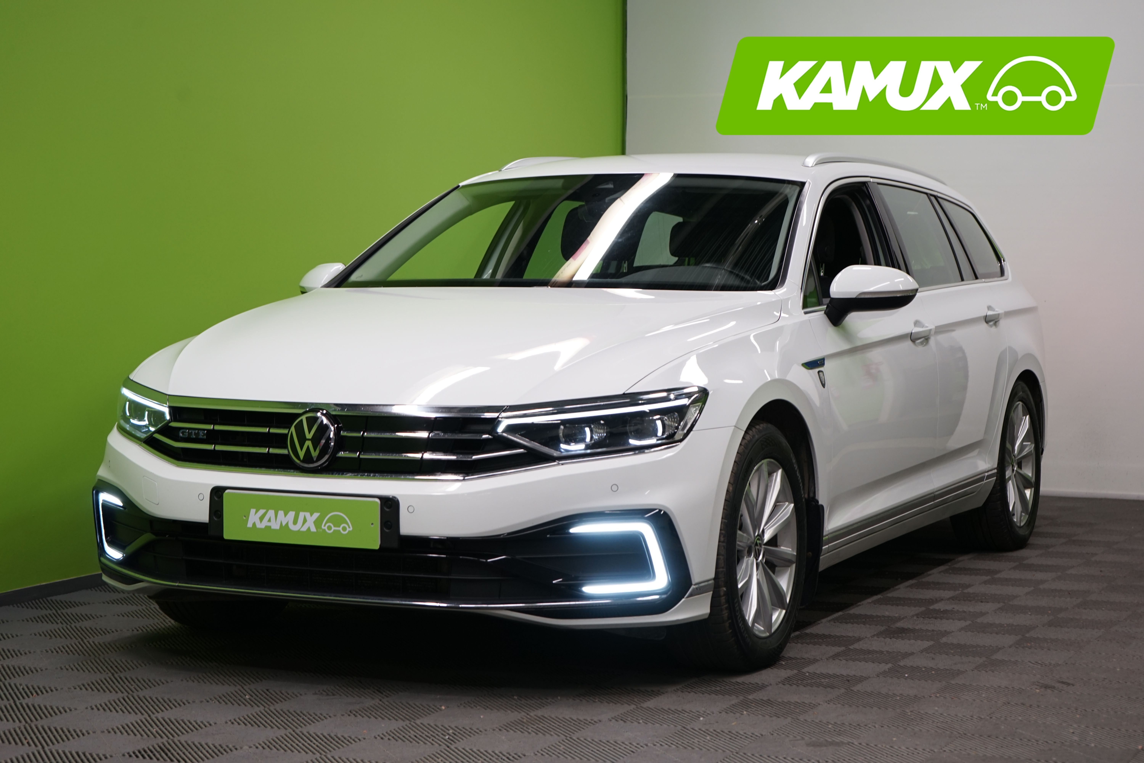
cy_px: 382
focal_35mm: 69
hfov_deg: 29.2
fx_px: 2192
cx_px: 572
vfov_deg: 19.7
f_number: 5.6
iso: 500
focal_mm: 69
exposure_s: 1/50
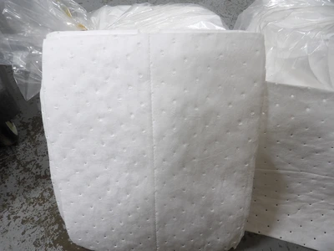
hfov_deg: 71.6
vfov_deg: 56.8
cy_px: 126
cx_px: 167
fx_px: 232
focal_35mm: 24
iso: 100
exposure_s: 1/46
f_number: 3.2
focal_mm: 4.3
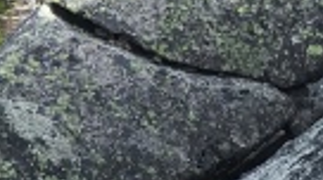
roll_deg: +0.8
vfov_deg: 5.1
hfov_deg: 8.1
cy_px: 45
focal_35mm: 238
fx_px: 2035
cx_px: -534
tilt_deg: -31.0
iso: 25
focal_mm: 4.15
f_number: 2.2
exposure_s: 1/845
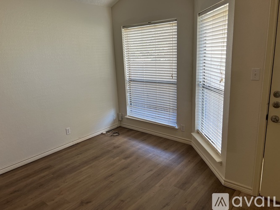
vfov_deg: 53.0
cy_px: 105
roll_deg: +3.7
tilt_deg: -14.5
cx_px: 140
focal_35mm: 26
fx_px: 210
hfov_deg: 67.3
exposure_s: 1/120
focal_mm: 5.7
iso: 64
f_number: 1.5
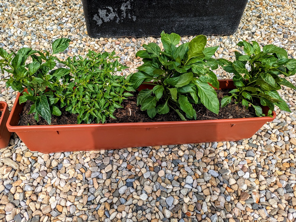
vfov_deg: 54.9
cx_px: 148
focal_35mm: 25
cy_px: 111
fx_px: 214
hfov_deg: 69.4
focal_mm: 5.43
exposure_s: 1/1127
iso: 44
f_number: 1.89
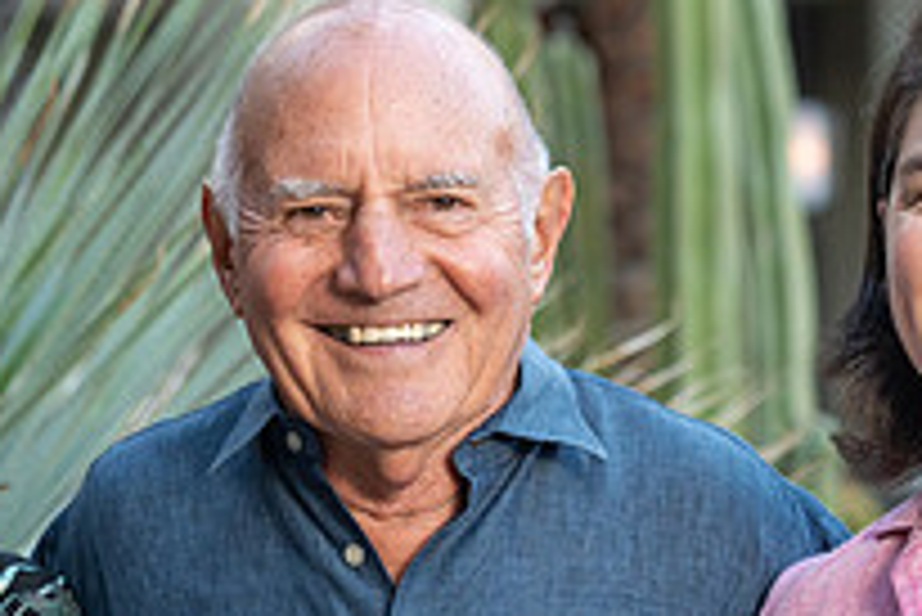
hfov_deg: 8.5
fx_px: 6228
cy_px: 542
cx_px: 414
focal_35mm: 243
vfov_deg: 5.7
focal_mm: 86
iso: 800
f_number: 4
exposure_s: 1/160
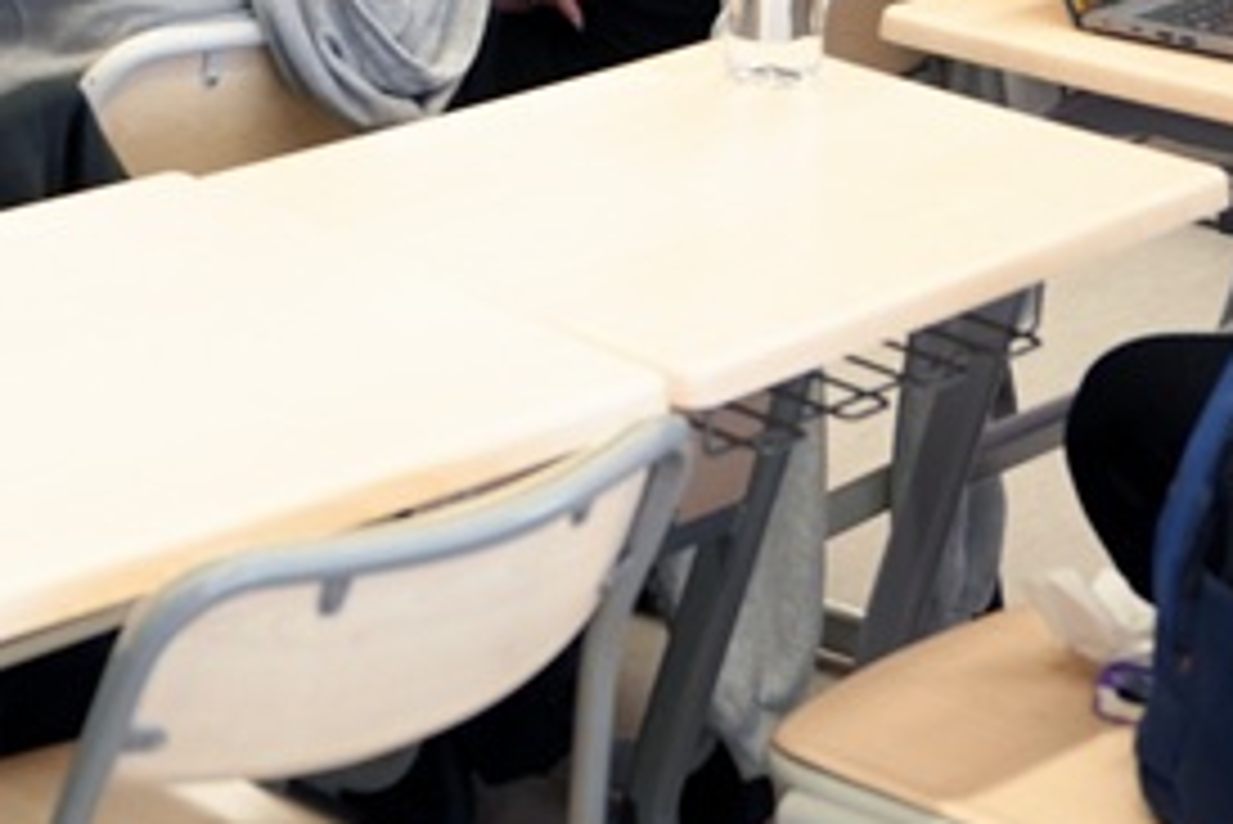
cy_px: -795
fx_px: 3838
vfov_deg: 11.2
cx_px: -76
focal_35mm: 112
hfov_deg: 17.7
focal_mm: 24
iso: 1000
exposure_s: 1/160
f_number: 2.8
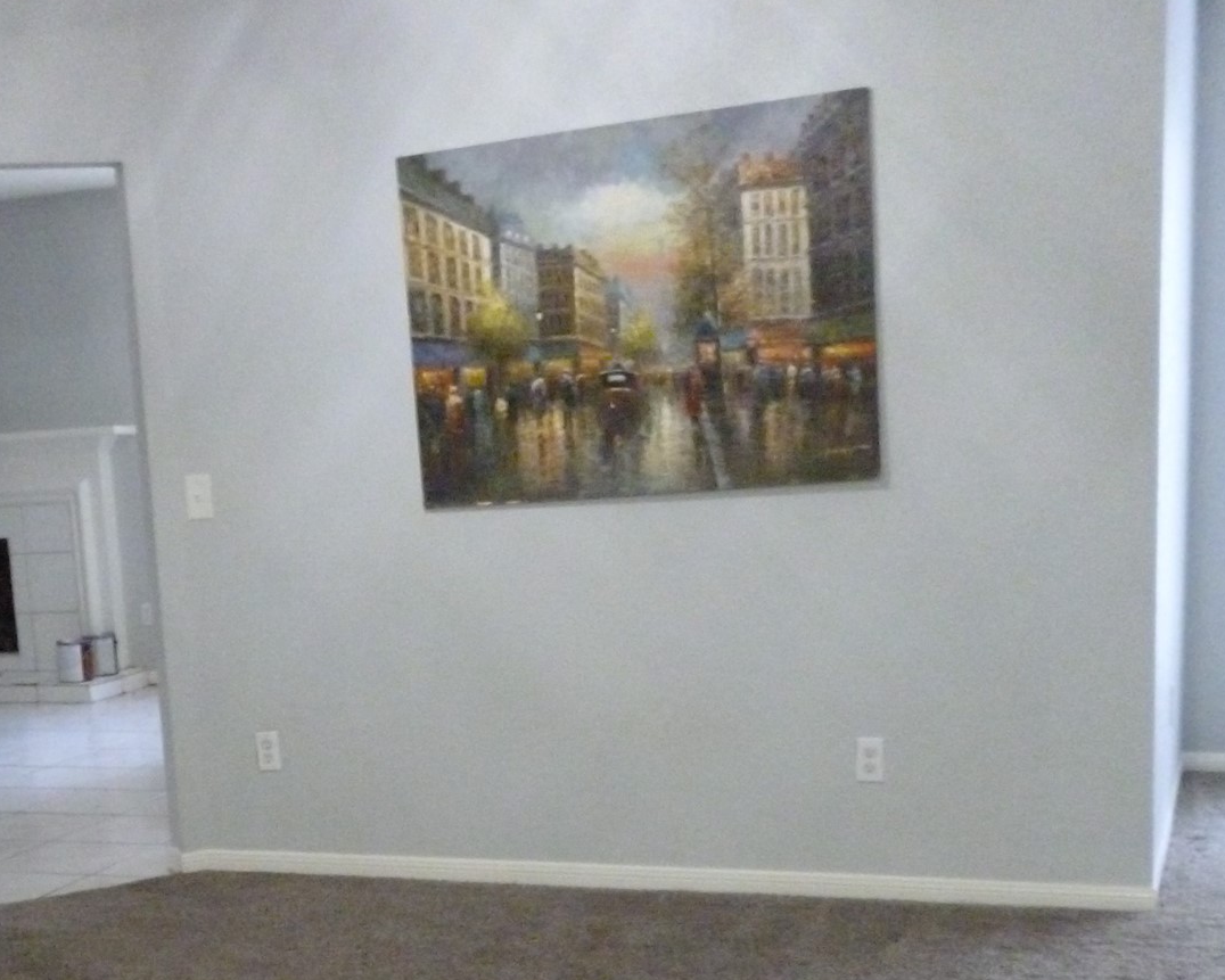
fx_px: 1885
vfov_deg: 28.3
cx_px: 394
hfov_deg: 35.6
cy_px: 829
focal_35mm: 52
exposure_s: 1/15
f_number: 3.1
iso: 1000
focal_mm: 5
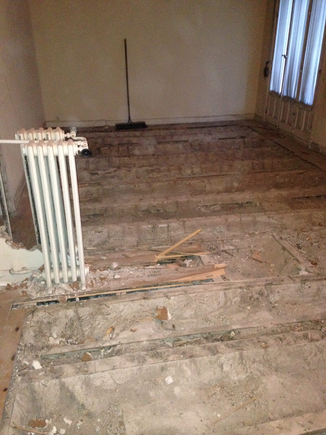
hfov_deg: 42.9
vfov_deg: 55.4
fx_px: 414
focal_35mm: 33
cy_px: 218
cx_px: 163
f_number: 2.4
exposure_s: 1/16
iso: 500
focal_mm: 4.12
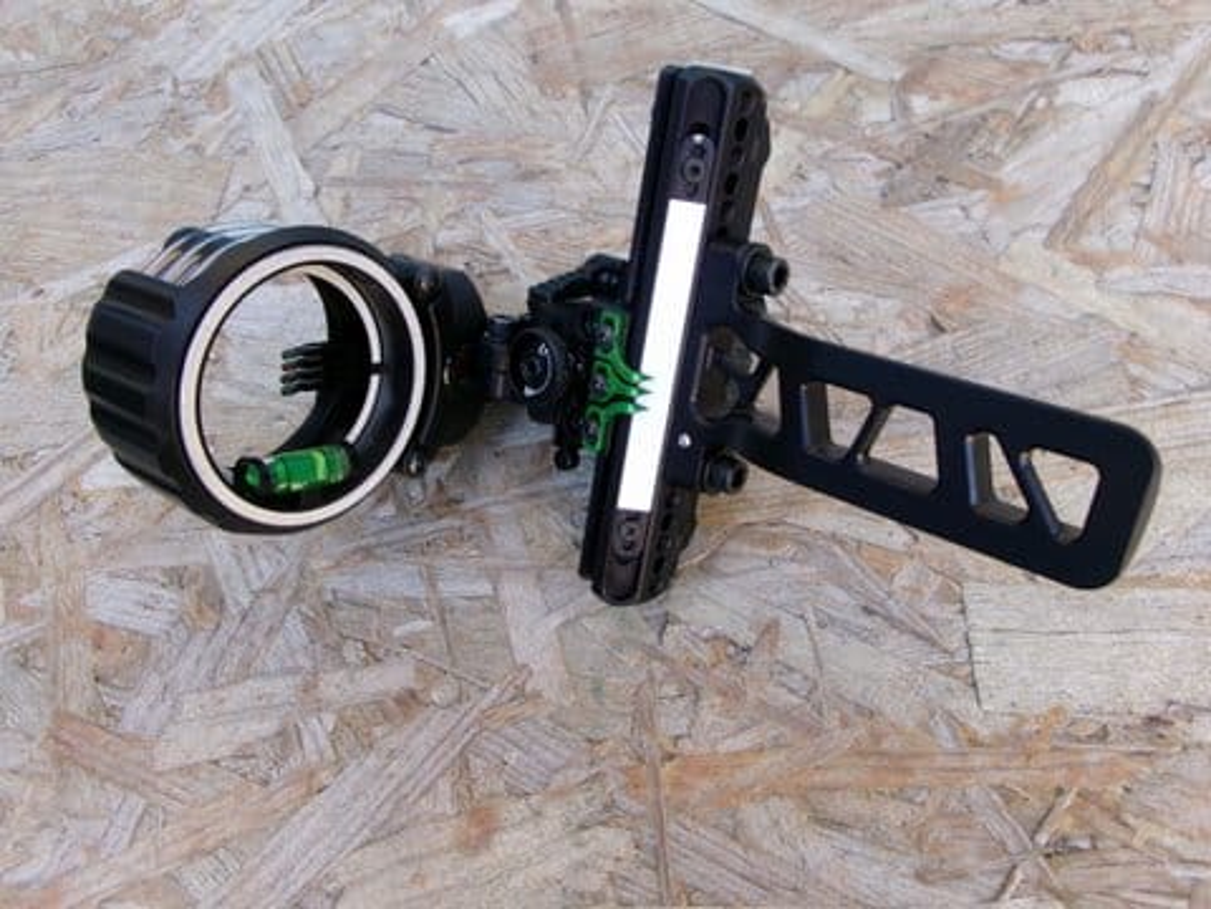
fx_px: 980
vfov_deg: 49.7
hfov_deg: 63.4
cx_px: 606
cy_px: 454
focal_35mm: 28
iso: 113
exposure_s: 1/34
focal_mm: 5.1
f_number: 3.9
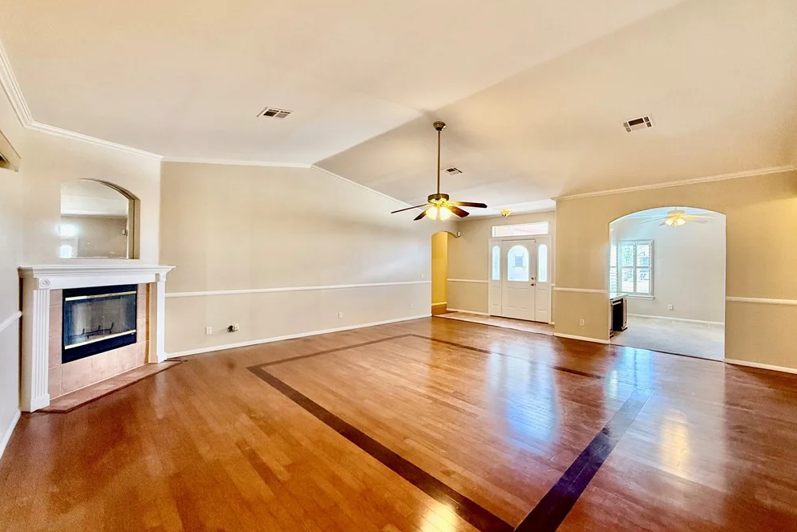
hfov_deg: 100.4
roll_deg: +0.0
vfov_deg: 77.3
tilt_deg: +0.7
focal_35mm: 15
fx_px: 332
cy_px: 262
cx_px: 407
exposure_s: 1/60
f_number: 2.2
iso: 400
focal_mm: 2.22
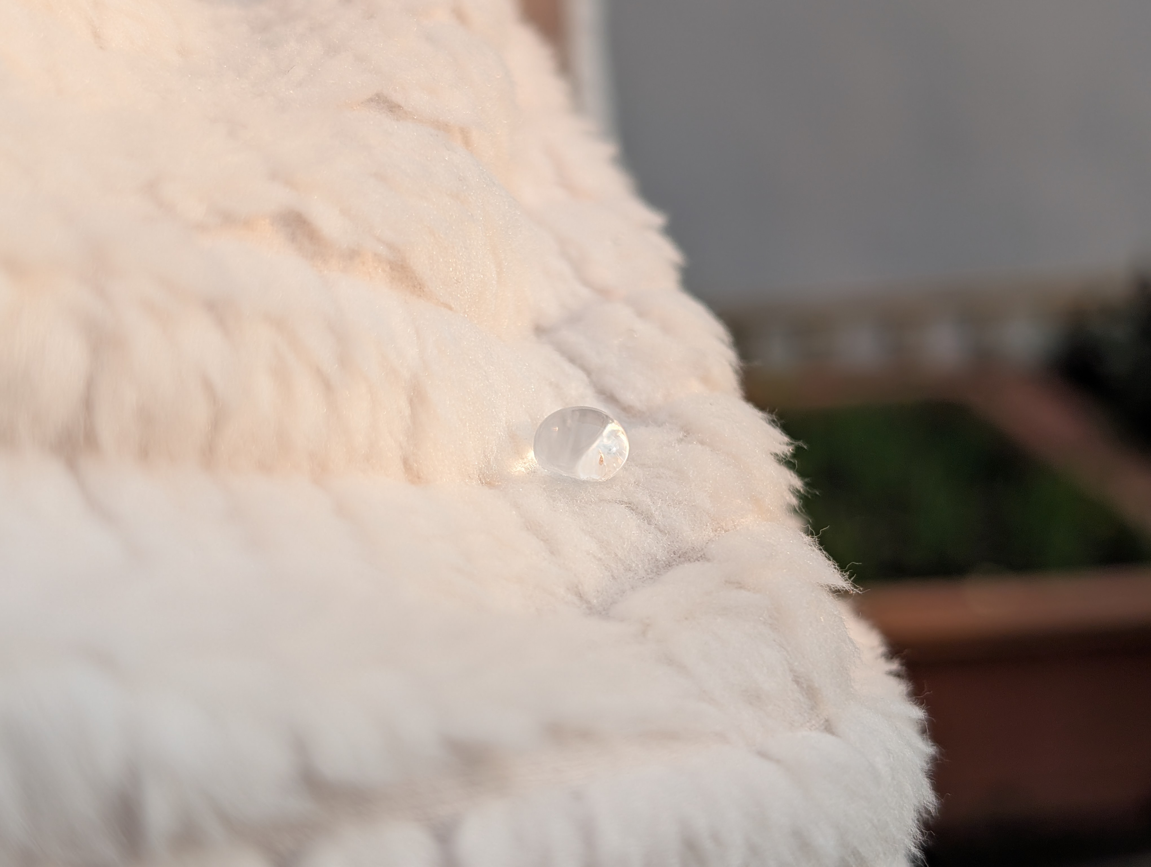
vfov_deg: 29.7
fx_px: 1632
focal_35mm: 49
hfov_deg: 38.9
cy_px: 434
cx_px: 576
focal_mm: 6.9
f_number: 1.68
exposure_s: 1/580
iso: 35
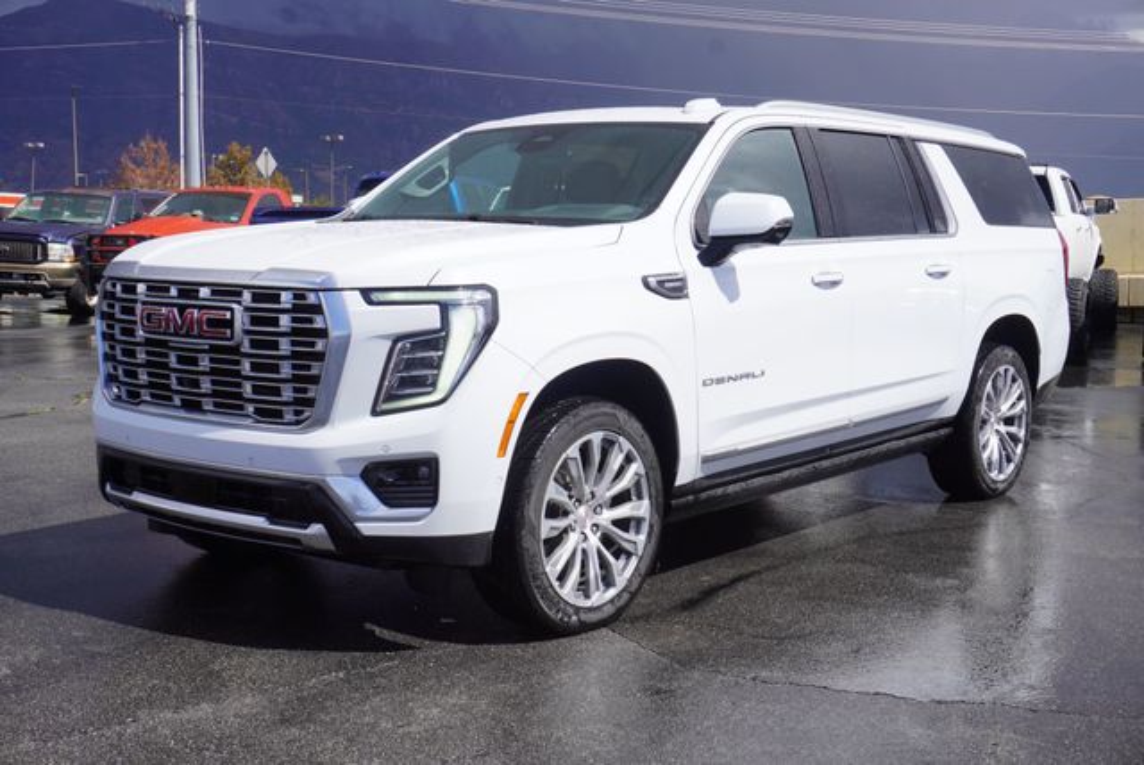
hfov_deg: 43.6
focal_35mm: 45
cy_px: 382
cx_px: 572
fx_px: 1431
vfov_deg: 29.9
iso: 100
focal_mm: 30
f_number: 11
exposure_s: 1/160
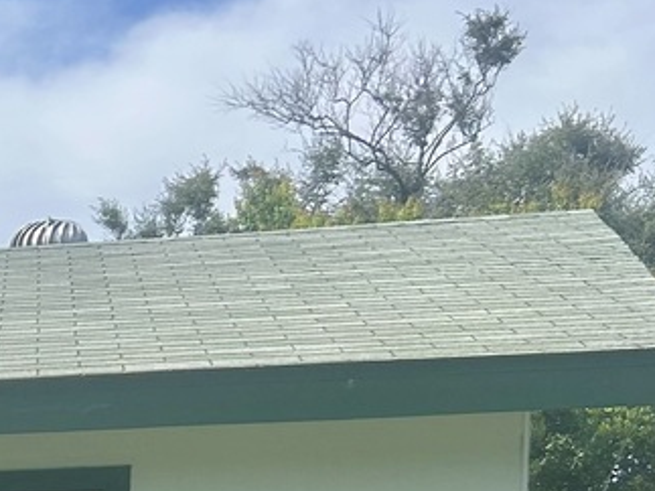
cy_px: 850
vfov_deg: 11.9
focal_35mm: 116
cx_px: -655
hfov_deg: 14.2
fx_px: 2194
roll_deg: -0.1
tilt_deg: -4.7
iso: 50
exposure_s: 1/3460
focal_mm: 5.7
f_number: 1.5
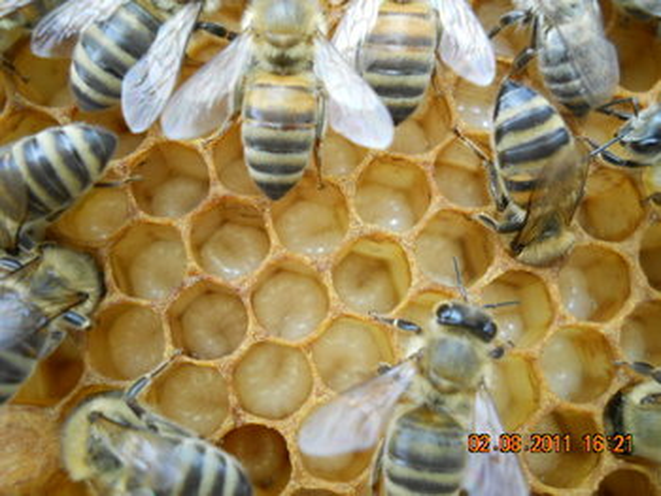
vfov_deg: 35.2
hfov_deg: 45.7
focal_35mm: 41
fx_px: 783
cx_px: 330
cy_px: 248
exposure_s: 1/160
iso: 400
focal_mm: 6.72
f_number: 3.1
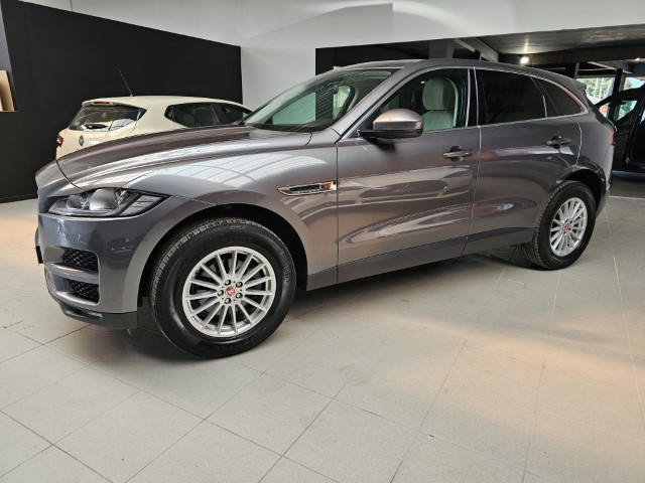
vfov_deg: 58.9
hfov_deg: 73.9
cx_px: 322
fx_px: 429
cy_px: 242
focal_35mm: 23
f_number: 1.7
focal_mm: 6.3
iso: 64
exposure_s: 1/180
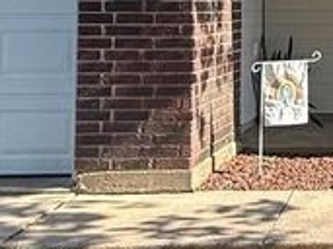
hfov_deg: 20.2
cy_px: -37
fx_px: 807
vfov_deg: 16.9
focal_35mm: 84
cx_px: 495
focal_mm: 2.22
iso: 50
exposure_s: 1/395
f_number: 2.2
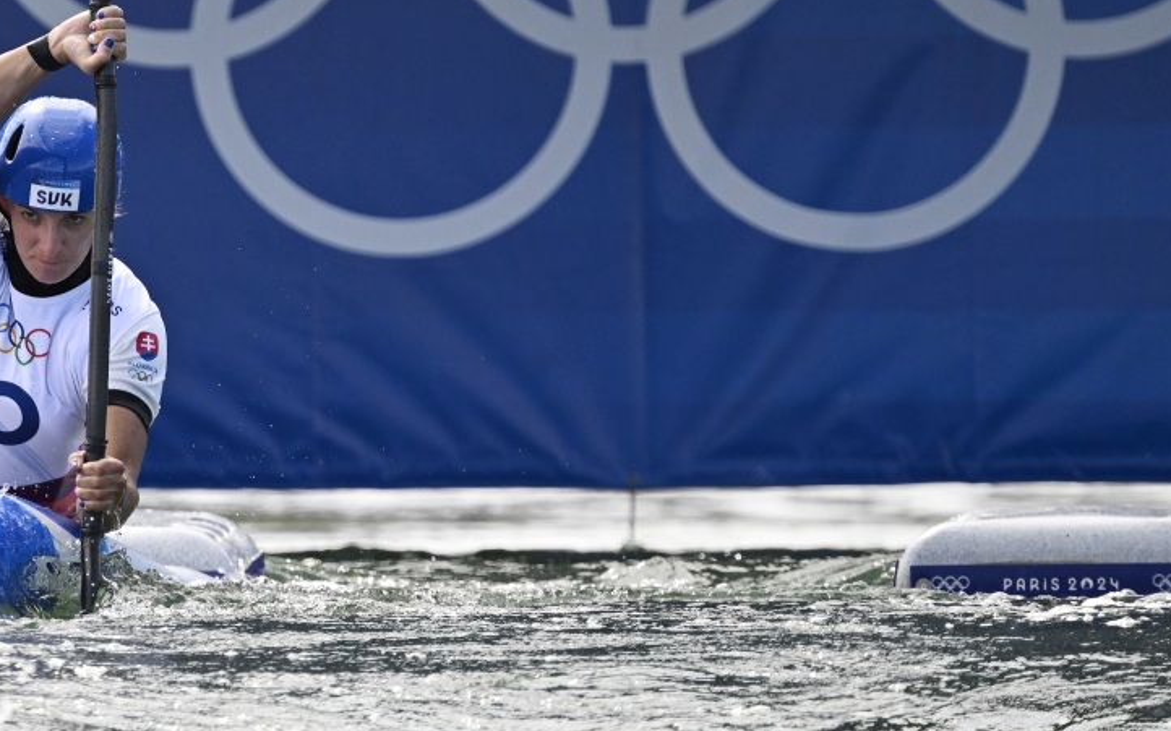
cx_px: 415
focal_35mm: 678
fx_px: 21634
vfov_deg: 1.9
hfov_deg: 3.1
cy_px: 147
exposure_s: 1/2500
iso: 1000
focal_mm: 400
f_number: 5.6
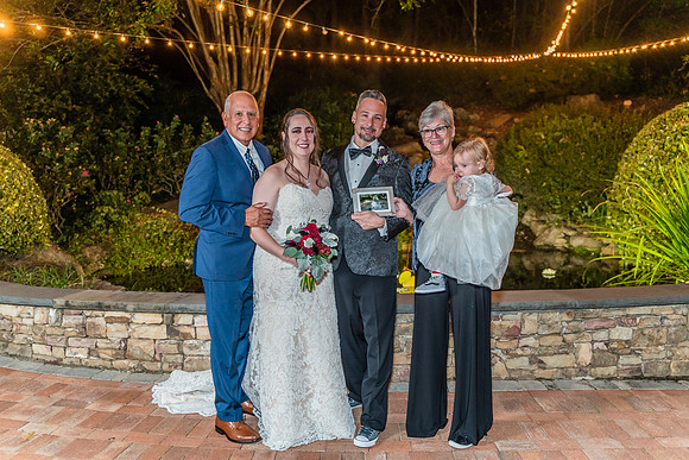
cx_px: 344
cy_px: 230
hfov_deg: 55.8
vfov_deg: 38.9
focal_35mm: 34
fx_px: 651
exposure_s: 1/60
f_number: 2.8
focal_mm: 34
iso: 1000
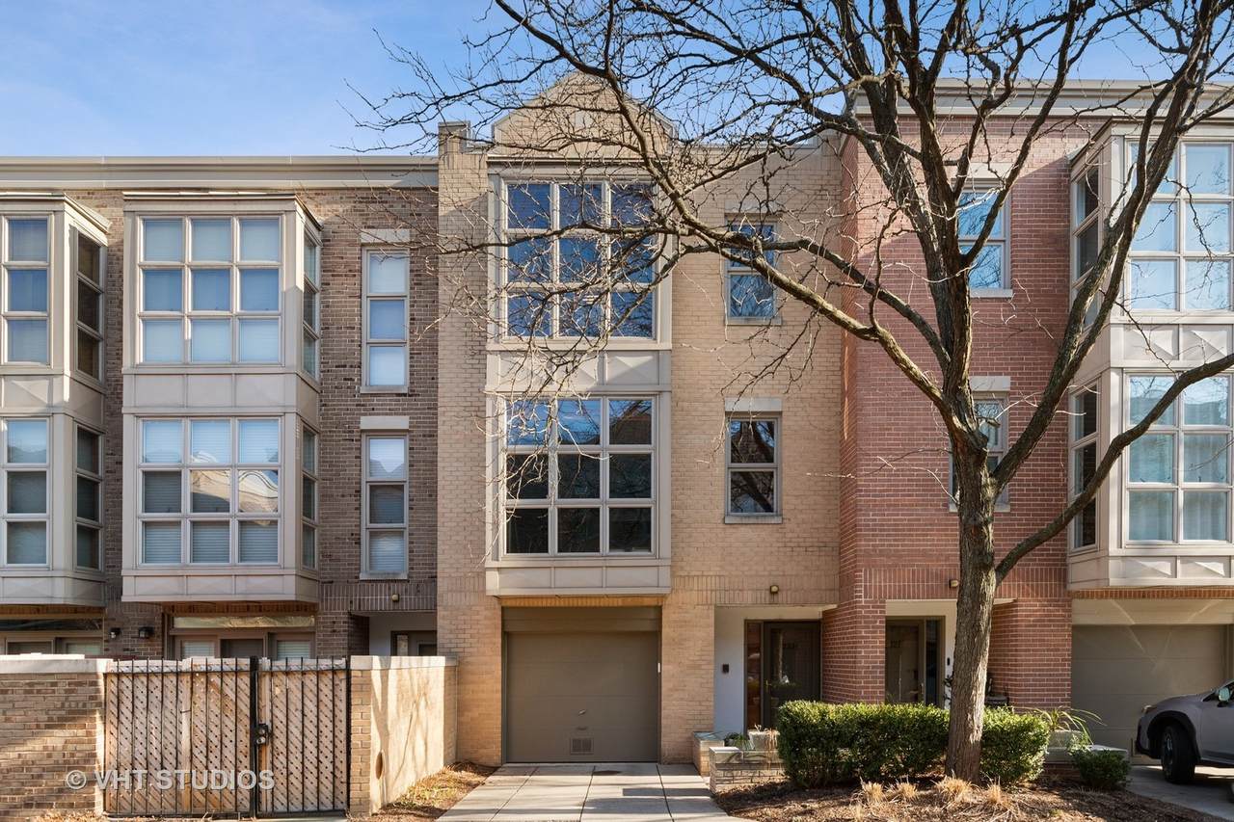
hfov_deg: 85.4
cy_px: 411
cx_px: 617
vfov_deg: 63.2
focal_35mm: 20
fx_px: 668
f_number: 8
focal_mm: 13
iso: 200
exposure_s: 1/100
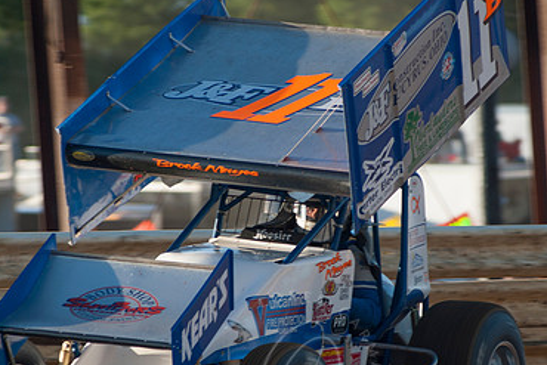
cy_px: 242
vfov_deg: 2.9
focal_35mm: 471
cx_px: 293
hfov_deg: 4.4
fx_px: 7159
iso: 100
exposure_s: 1/640
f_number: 4
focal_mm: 200
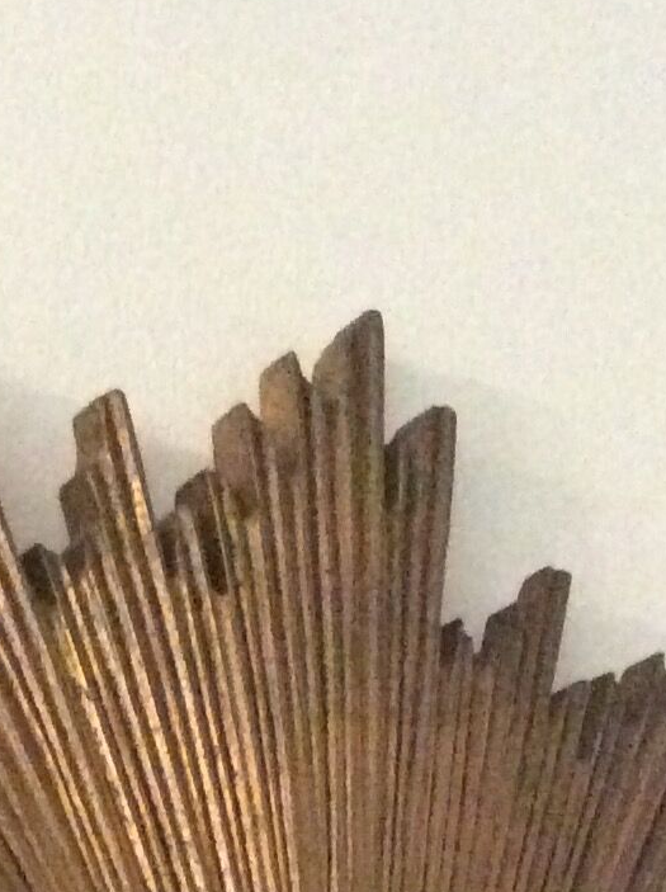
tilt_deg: +2.2
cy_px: 1403
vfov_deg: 15.2
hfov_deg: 12.4
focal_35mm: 118
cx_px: 75
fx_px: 3035
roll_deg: -0.6
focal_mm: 3.3
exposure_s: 1/17
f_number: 2.4
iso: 800
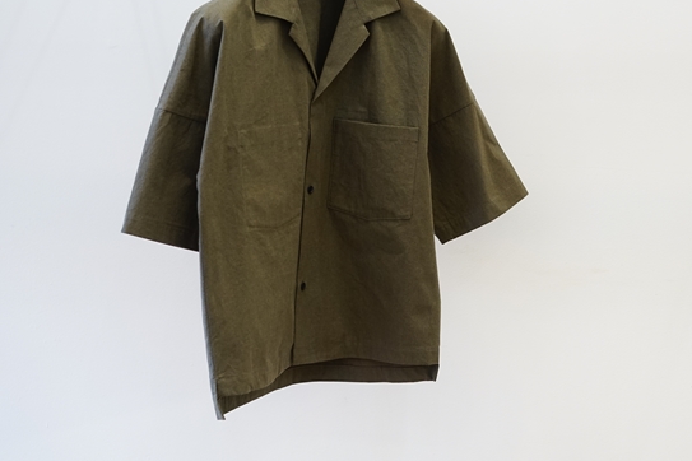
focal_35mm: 81
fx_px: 1557
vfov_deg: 16.8
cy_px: 180
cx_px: 502
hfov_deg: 24.8
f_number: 4
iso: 640
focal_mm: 55
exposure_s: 1/60
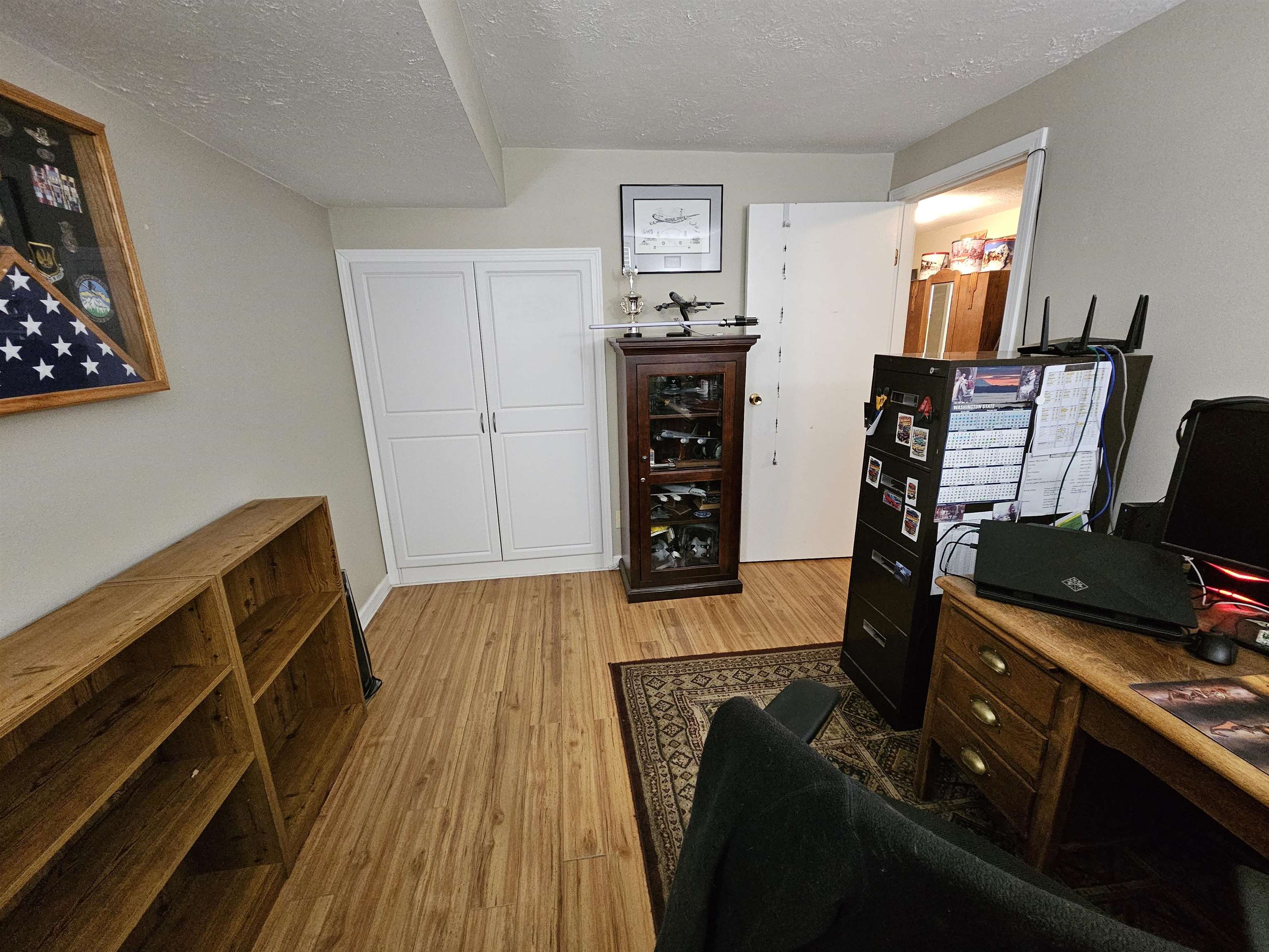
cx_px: 634
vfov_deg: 89.9
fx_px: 477
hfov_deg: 106.2
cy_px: 476
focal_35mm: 13
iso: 640
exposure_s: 1/30
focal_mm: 2.2
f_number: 2.2
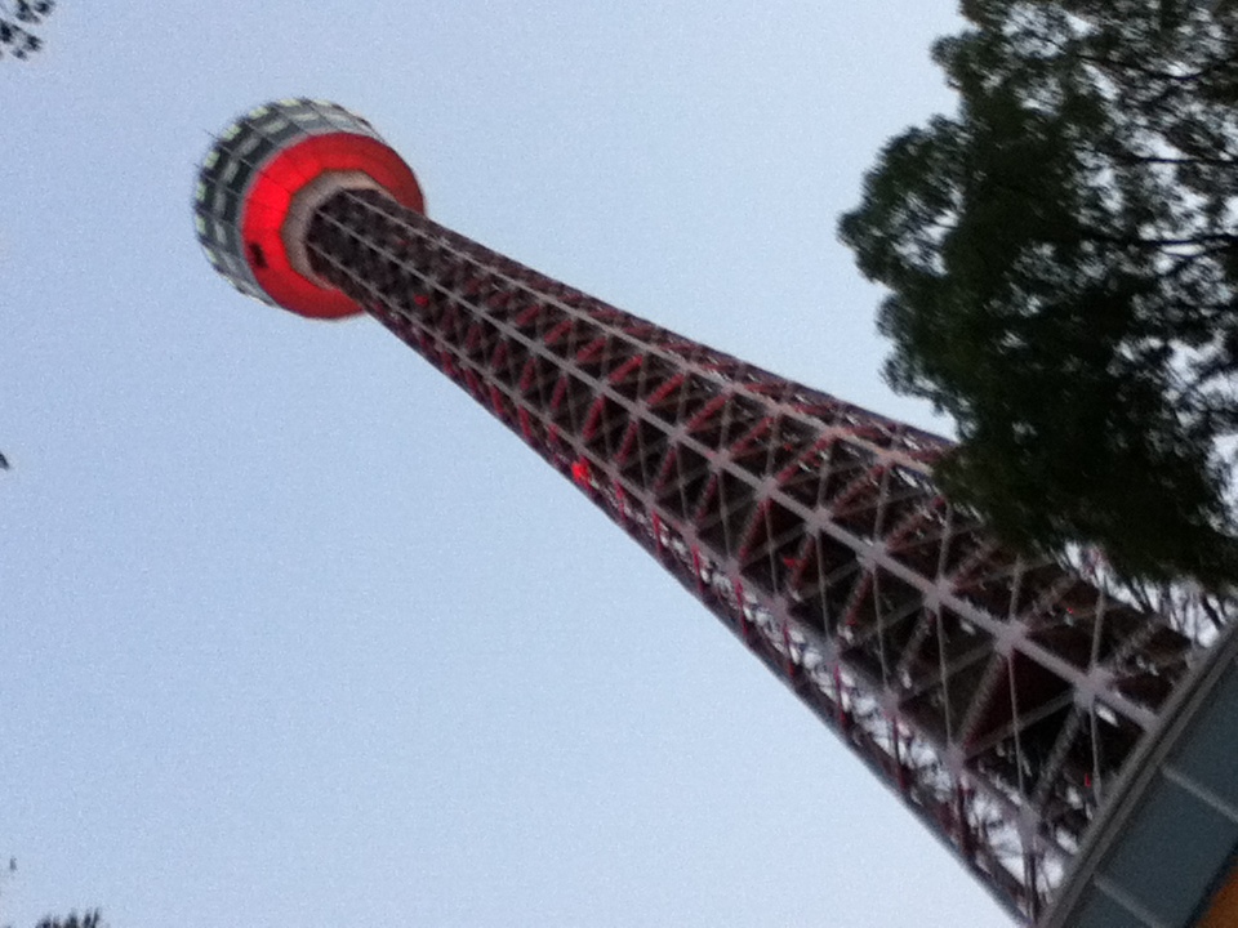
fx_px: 1144
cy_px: 464
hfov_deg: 56.8
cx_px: 619
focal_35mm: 32
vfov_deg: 44.2
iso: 160
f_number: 2.4
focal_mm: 3.85
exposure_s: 1/30
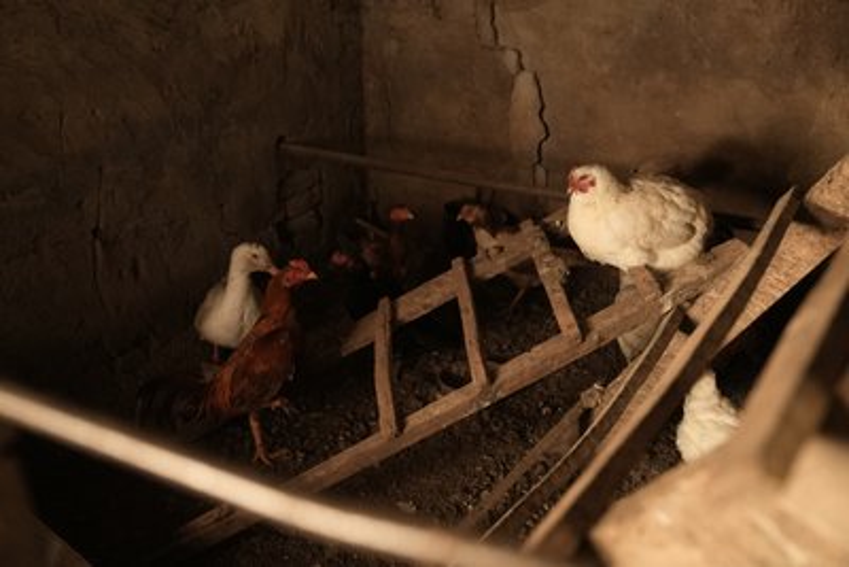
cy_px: 284
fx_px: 826
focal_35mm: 35
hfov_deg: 54.4
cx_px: 424
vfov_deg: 37.9
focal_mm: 35
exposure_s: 1/60
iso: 5000
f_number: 2.8
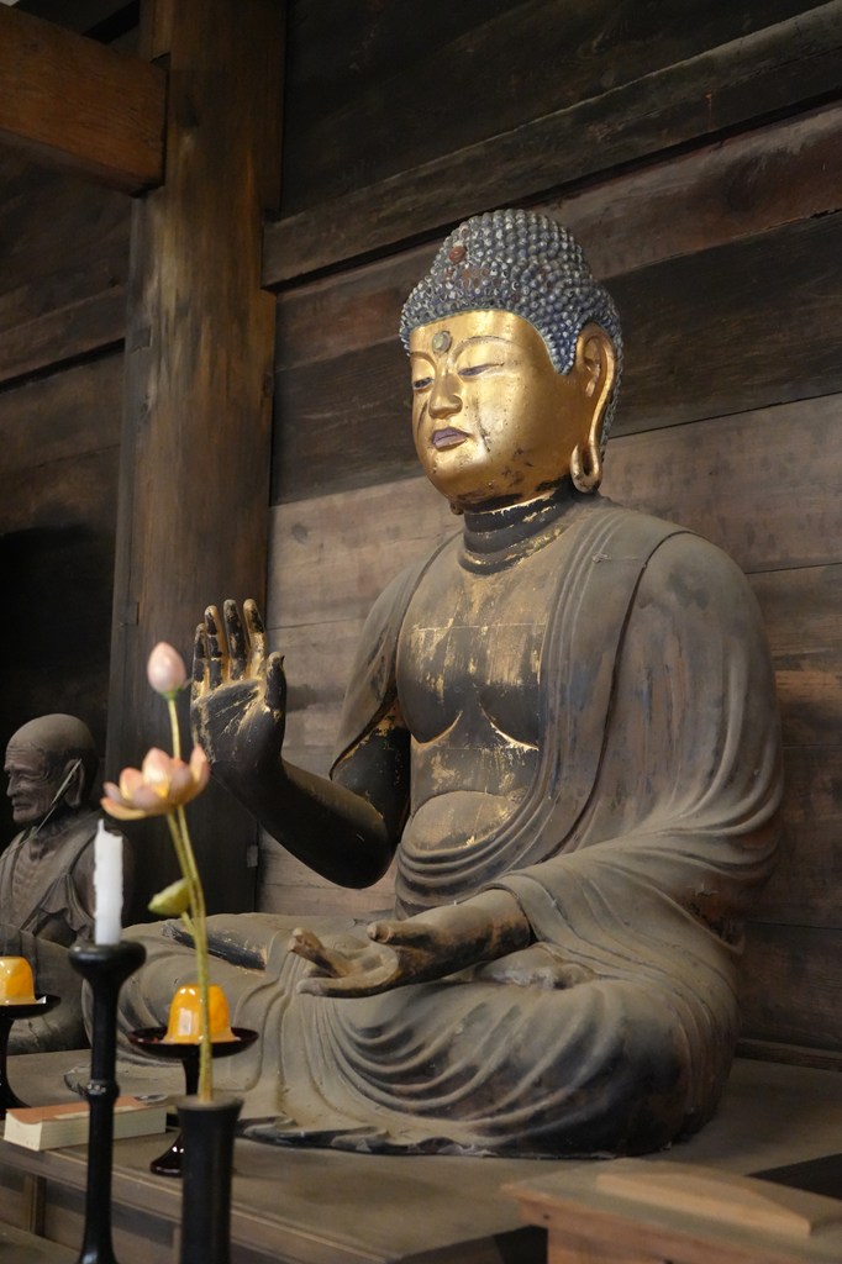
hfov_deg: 30.5
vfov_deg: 44.5
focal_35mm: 44
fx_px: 1545
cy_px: 632
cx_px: 421
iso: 12800
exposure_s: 1/160
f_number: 4
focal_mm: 44
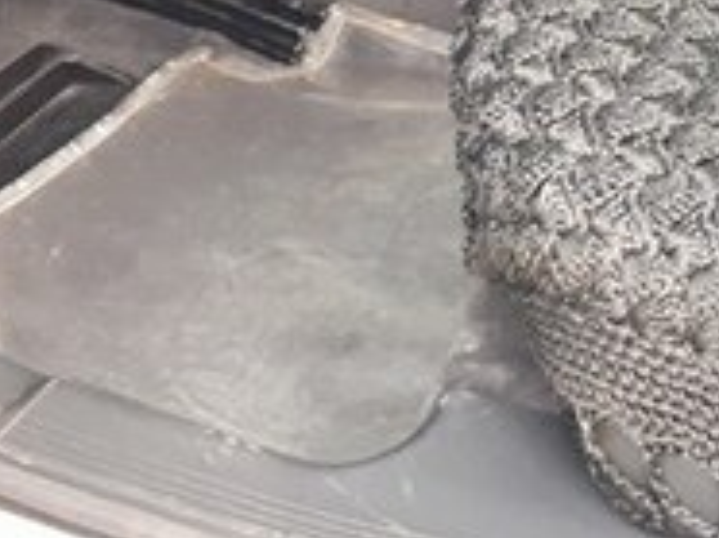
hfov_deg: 19.3
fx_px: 1991
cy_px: -408
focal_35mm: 96
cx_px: 858
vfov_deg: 13.8
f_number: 1.9
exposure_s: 1/33
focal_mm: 3.6
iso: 80
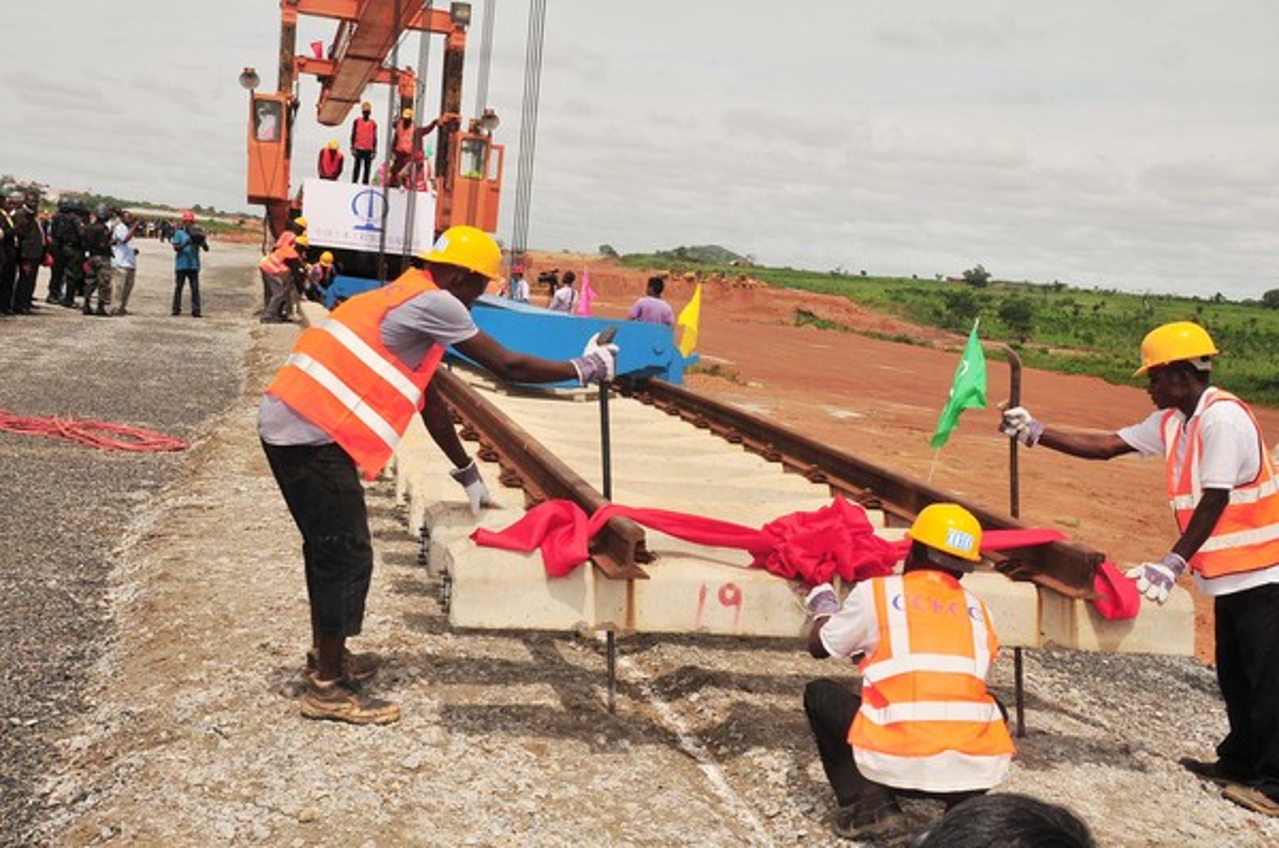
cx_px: 640
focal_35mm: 46
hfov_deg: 42.4
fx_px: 1649
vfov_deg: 28.8
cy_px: 424
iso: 200
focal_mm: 31
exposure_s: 1/250
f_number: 18
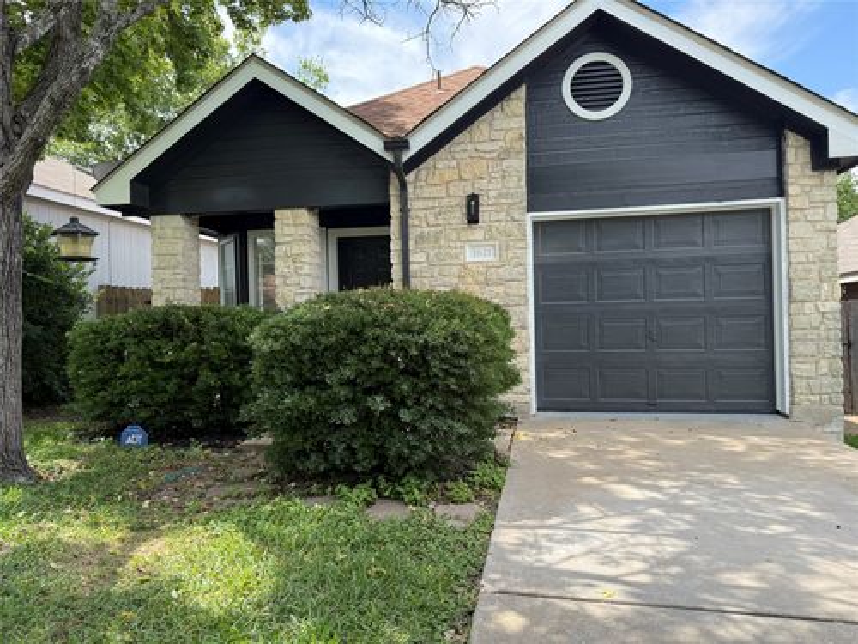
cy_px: 322
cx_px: 429
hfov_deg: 71.6
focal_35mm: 24
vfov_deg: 56.8
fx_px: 595
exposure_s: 1/1385
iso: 80
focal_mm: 6.76
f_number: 1.78
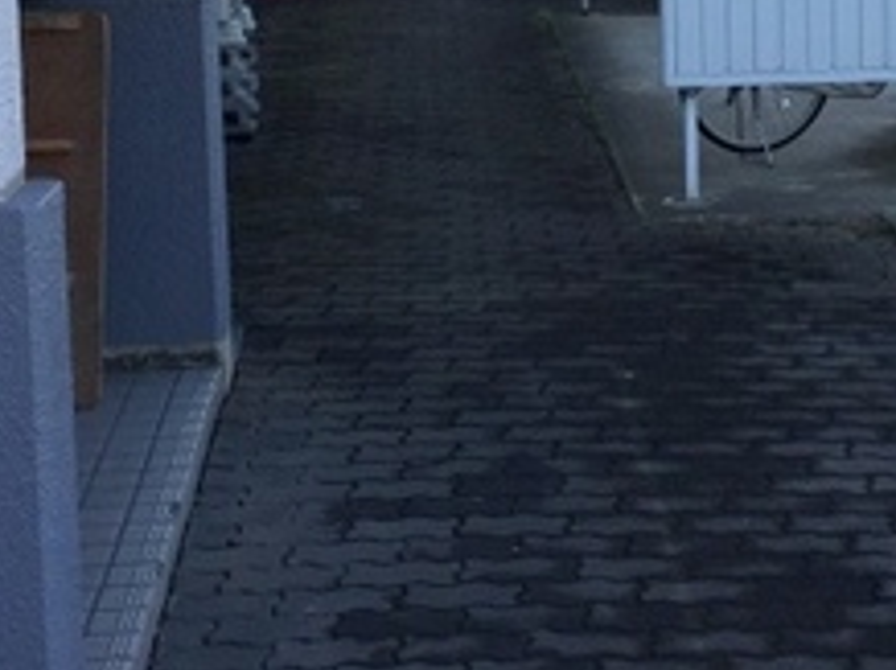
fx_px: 2068
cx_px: 621
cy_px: -8
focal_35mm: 80
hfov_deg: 24.3
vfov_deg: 17.9
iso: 32
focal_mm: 4.15
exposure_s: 1/1014
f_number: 2.2
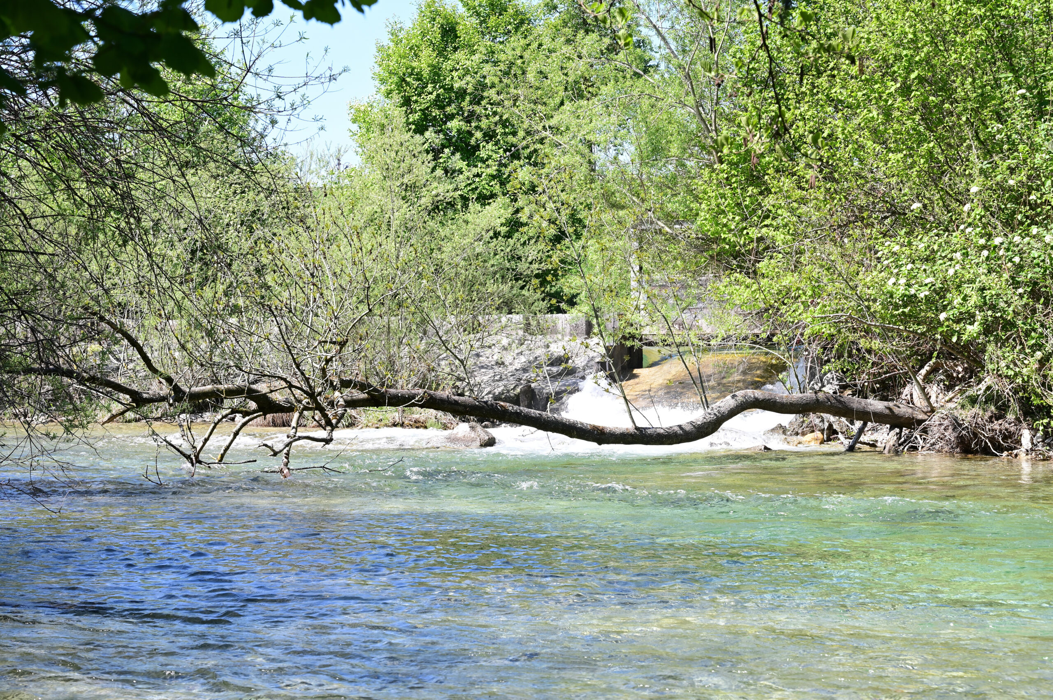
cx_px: 526
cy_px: 350
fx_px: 1841
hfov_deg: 31.9
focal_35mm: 63
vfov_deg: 21.5
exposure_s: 1/125
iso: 320
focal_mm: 63
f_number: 11
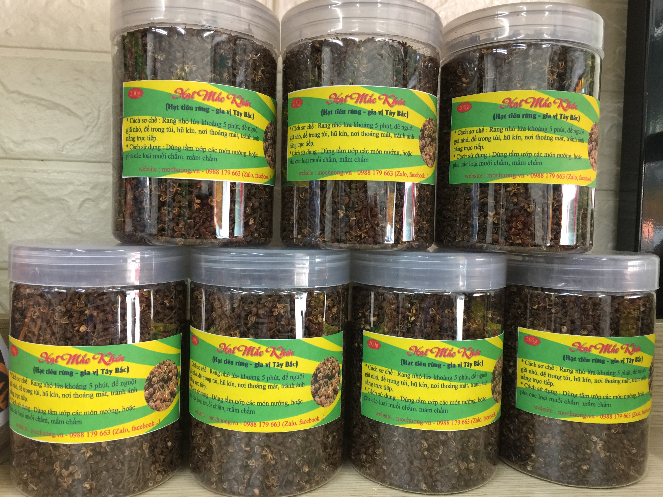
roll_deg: -1.7
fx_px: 555
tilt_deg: -1.8
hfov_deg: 61.7
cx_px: 332
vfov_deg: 48.2
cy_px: 248
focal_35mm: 29
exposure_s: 1/17
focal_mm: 4.15
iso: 80
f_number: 2.2
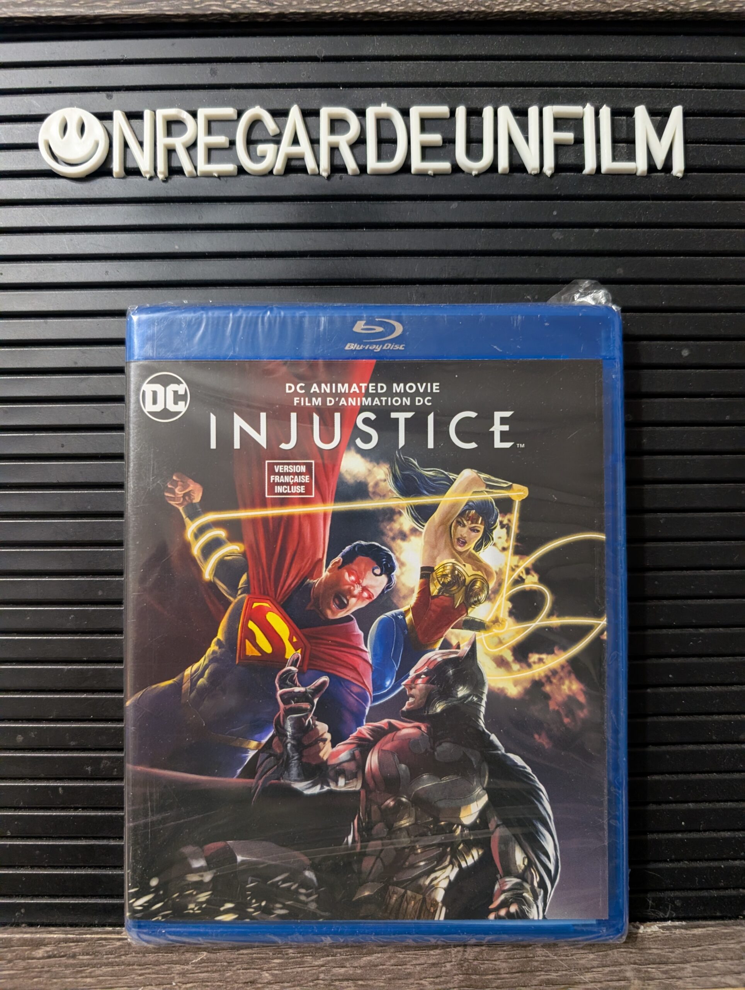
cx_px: 372
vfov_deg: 71.5
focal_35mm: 24
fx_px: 687
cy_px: 495
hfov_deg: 56.9
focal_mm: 6.9
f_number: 1.68
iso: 1009
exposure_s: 1/120
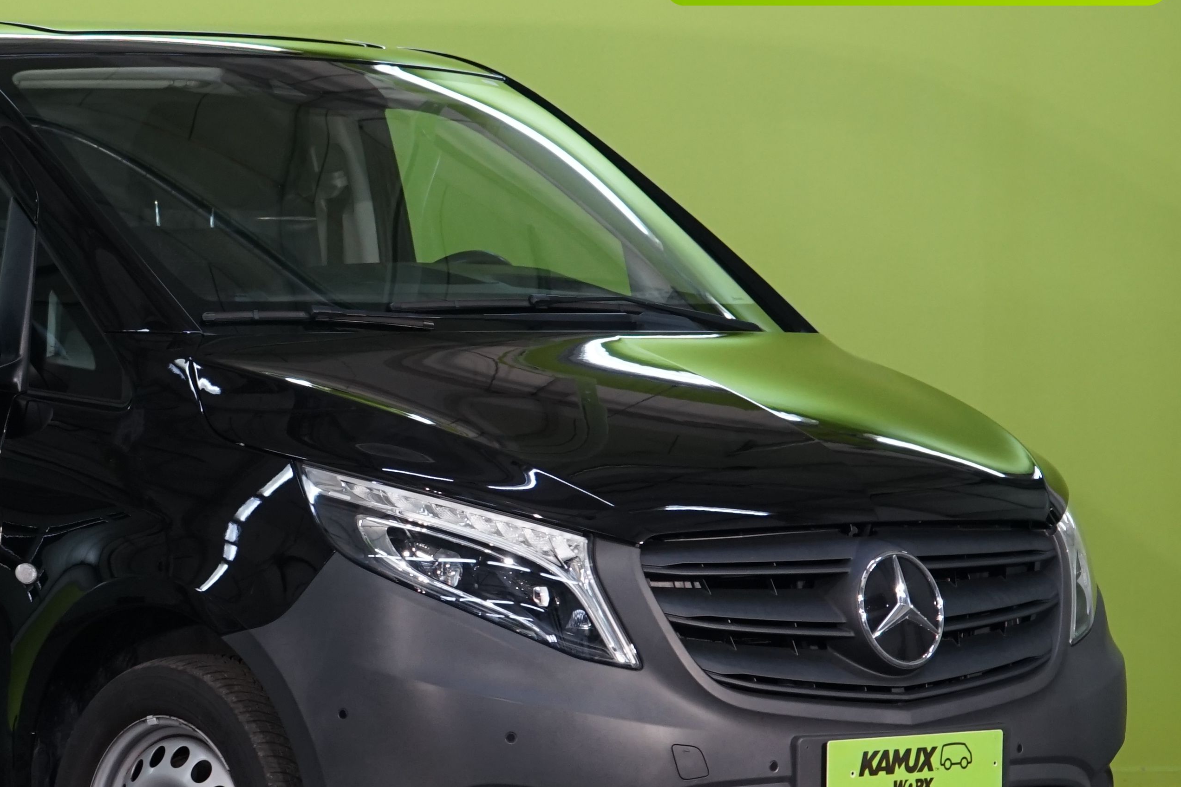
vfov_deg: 9.1
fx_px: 4953
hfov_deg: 13.5
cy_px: 478
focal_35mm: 151
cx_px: 144
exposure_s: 1/40
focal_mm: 64
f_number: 5.6
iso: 800
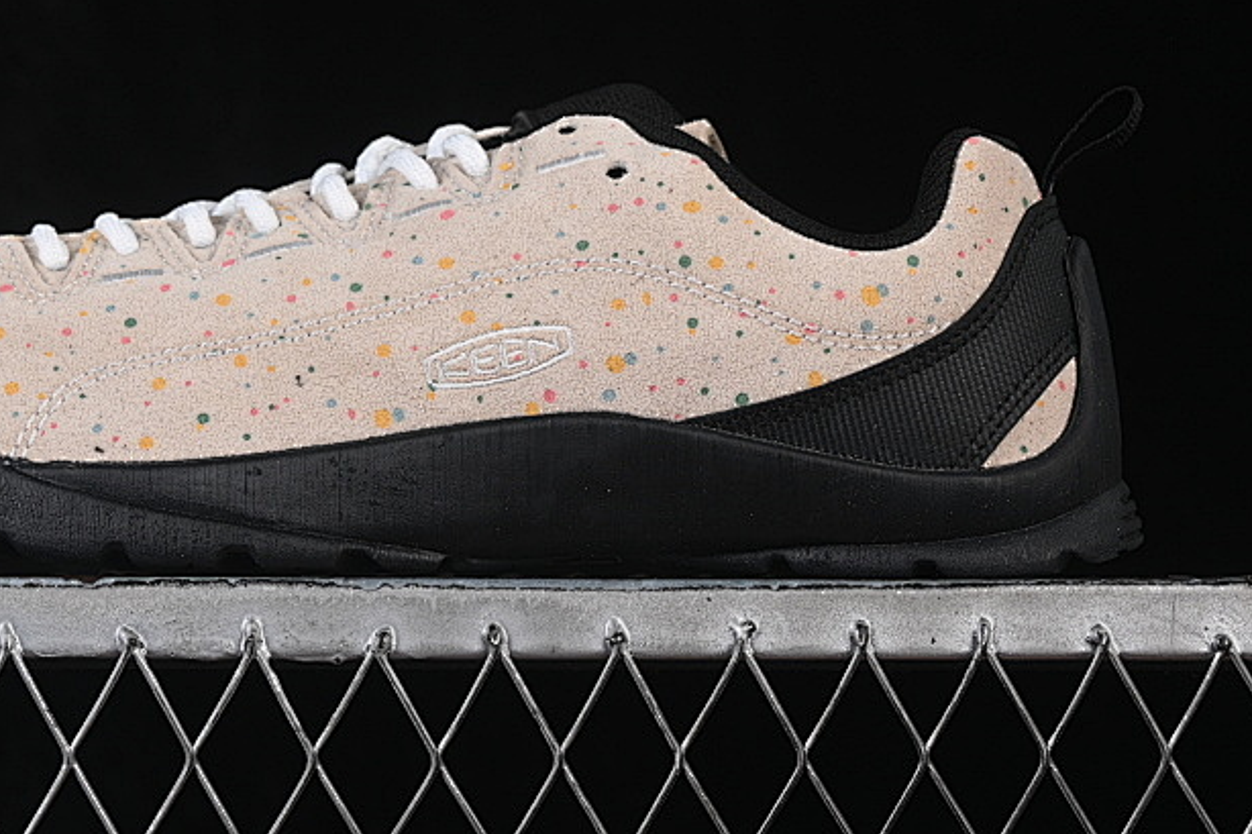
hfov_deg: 15.5
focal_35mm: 132
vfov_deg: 10.3
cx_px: 438
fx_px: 4589
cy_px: 118
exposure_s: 1/80
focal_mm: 50
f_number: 8
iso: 160
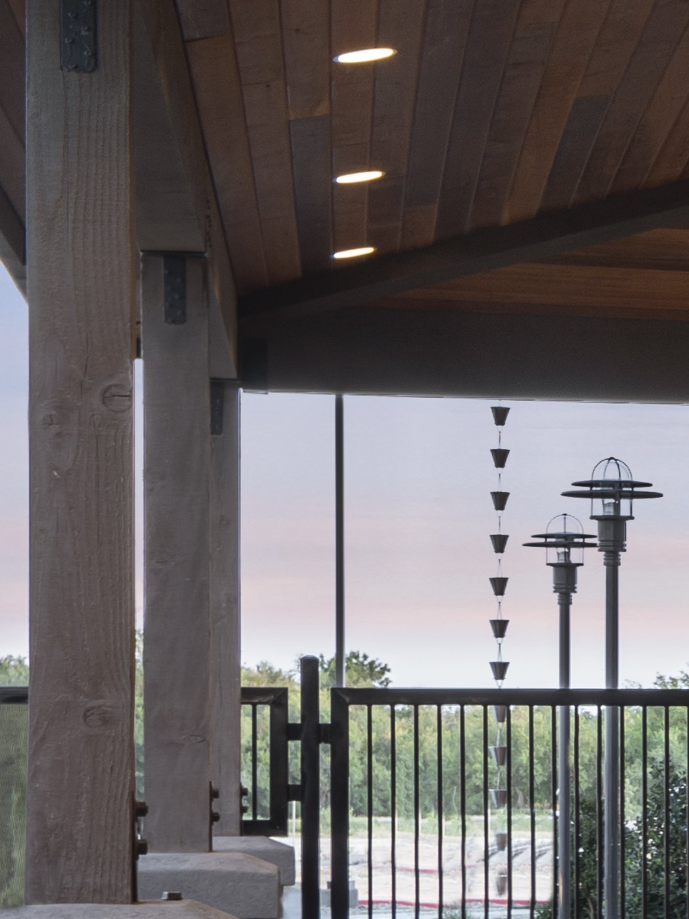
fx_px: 3690
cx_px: 1587
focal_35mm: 139
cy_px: 945
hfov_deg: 9.6
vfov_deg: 14.0
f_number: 11
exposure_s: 1/3
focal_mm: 24
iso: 200
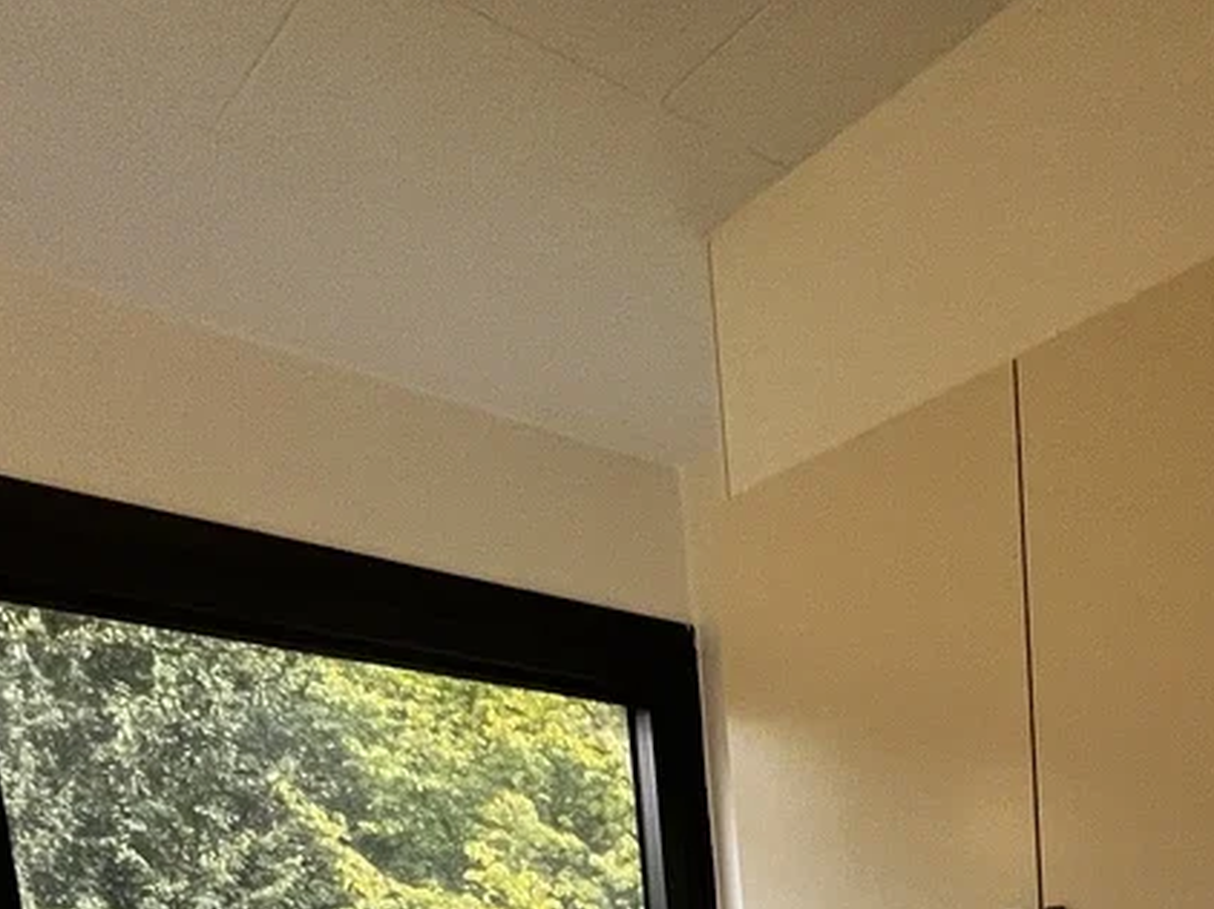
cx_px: 1251
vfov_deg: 28.6
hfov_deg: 42.3
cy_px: 1286
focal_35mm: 37
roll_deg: +1.4
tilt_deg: -10.0
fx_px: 1297
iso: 200
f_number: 1.8
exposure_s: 1/99
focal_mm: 1.57
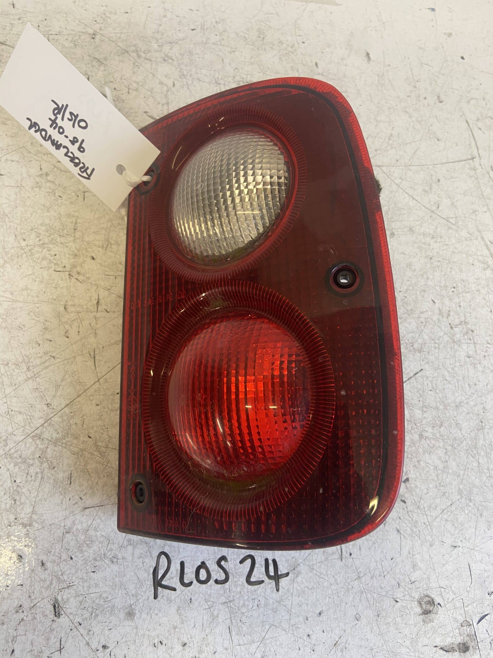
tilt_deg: -75.2
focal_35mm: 26
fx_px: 494
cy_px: 329
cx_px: 246
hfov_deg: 53.1
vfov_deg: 67.3
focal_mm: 4.25
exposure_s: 1/50
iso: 80
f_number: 1.8
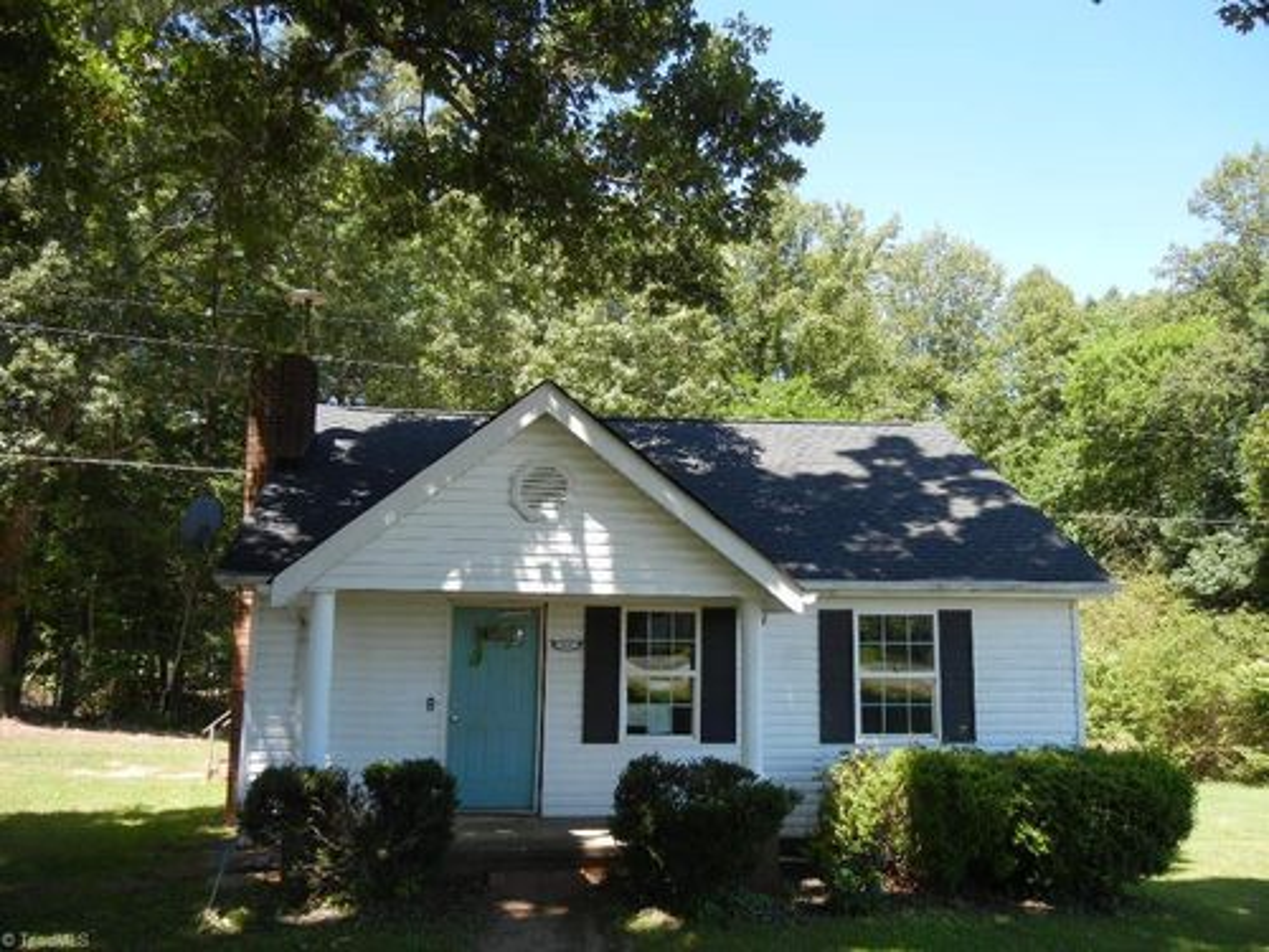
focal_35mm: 30
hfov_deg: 60.0
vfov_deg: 46.8
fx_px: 1100
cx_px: 634
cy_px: 476
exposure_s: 1/310
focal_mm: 5.4
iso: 160
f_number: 3.5
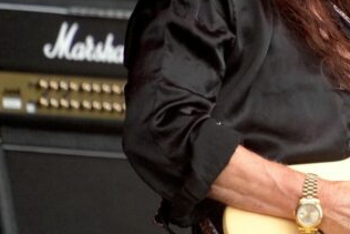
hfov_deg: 2.1
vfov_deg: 1.4
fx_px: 9502
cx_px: 375
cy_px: -14
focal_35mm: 977
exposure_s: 1/500
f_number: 6.3
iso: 1600
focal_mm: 268
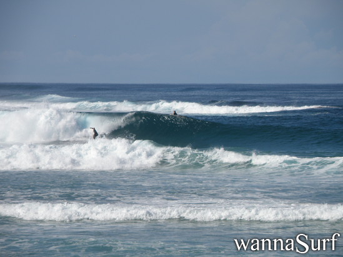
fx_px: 3419
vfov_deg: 4.3
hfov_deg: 5.7
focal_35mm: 345
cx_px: 172
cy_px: 128
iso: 64
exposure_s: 1/640
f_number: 5.6
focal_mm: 61.23
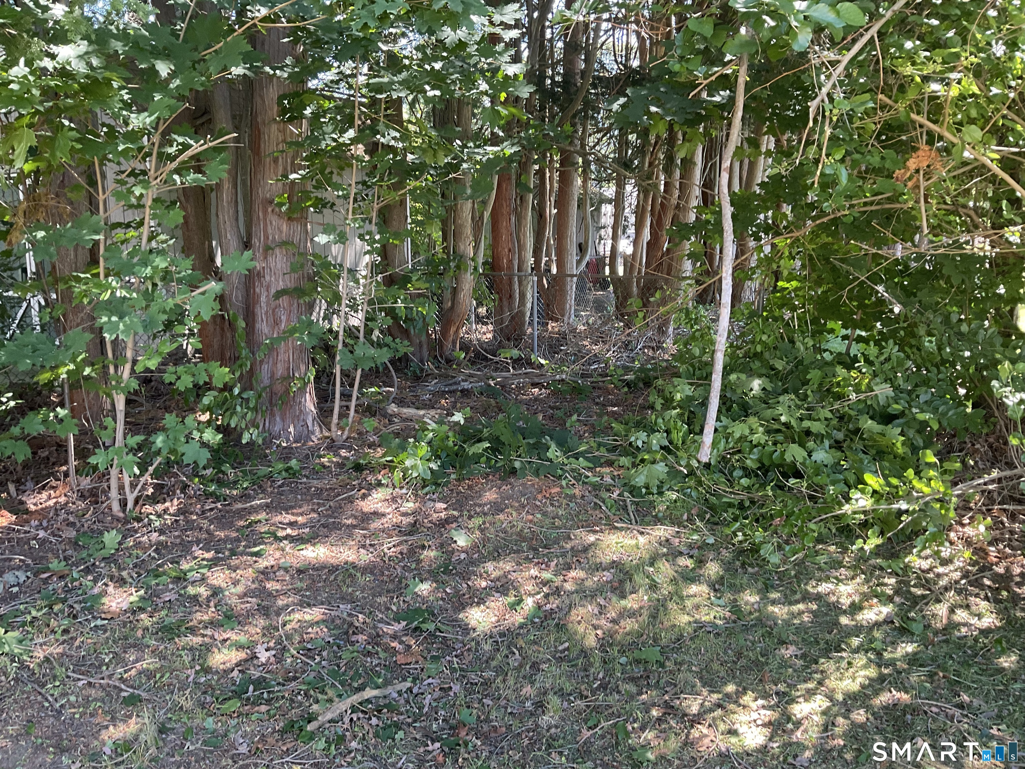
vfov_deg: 48.2
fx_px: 859
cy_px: 384
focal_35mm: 29
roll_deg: +0.3
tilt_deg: -10.0
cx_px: 512
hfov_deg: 61.7
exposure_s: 1/96
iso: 64
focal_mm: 3
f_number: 1.8
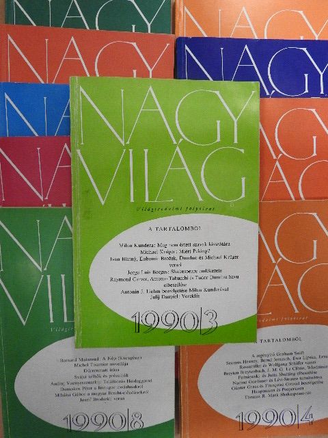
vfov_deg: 63.4
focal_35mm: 28
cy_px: 219
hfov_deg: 49.7
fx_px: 354
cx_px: 164
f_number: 3.5
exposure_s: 1/80
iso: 800
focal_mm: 5
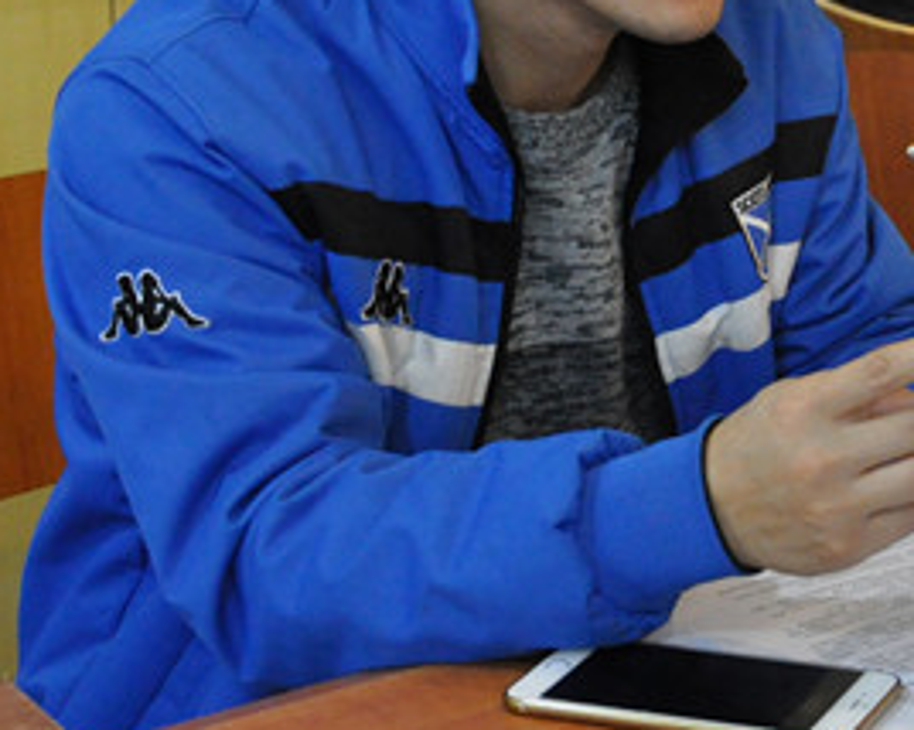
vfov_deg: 13.2
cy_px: 72
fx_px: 3136
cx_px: 1245
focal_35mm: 116
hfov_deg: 15.6
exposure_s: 1/30
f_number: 4
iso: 2500
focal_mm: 26
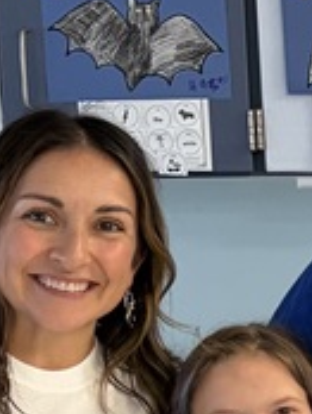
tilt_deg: -8.4
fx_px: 1834
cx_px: 664
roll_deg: +0.6
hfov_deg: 9.0
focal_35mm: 153
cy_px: 426
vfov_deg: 12.7
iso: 160
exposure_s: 1/60
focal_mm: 5.96
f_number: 1.6
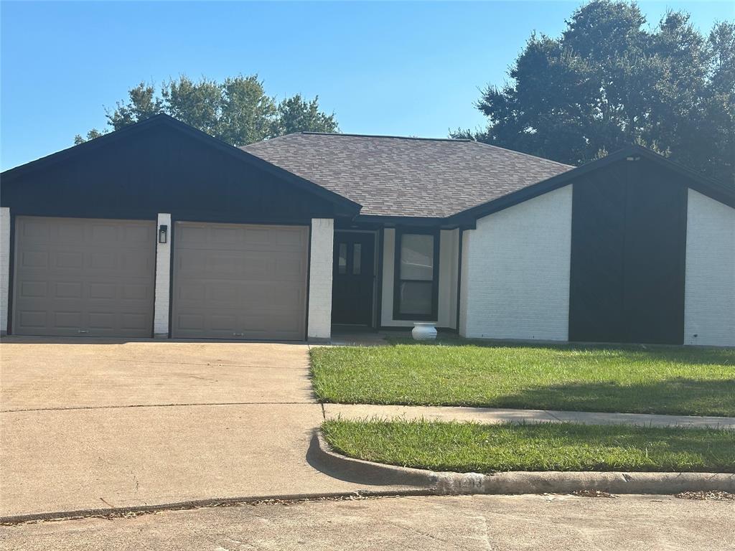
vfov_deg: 30.3
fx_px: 1019
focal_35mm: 48
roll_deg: -1.7
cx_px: 368
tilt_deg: +0.6
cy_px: 276
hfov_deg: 39.7
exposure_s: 1/2809
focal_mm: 6.86
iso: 64
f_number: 1.78
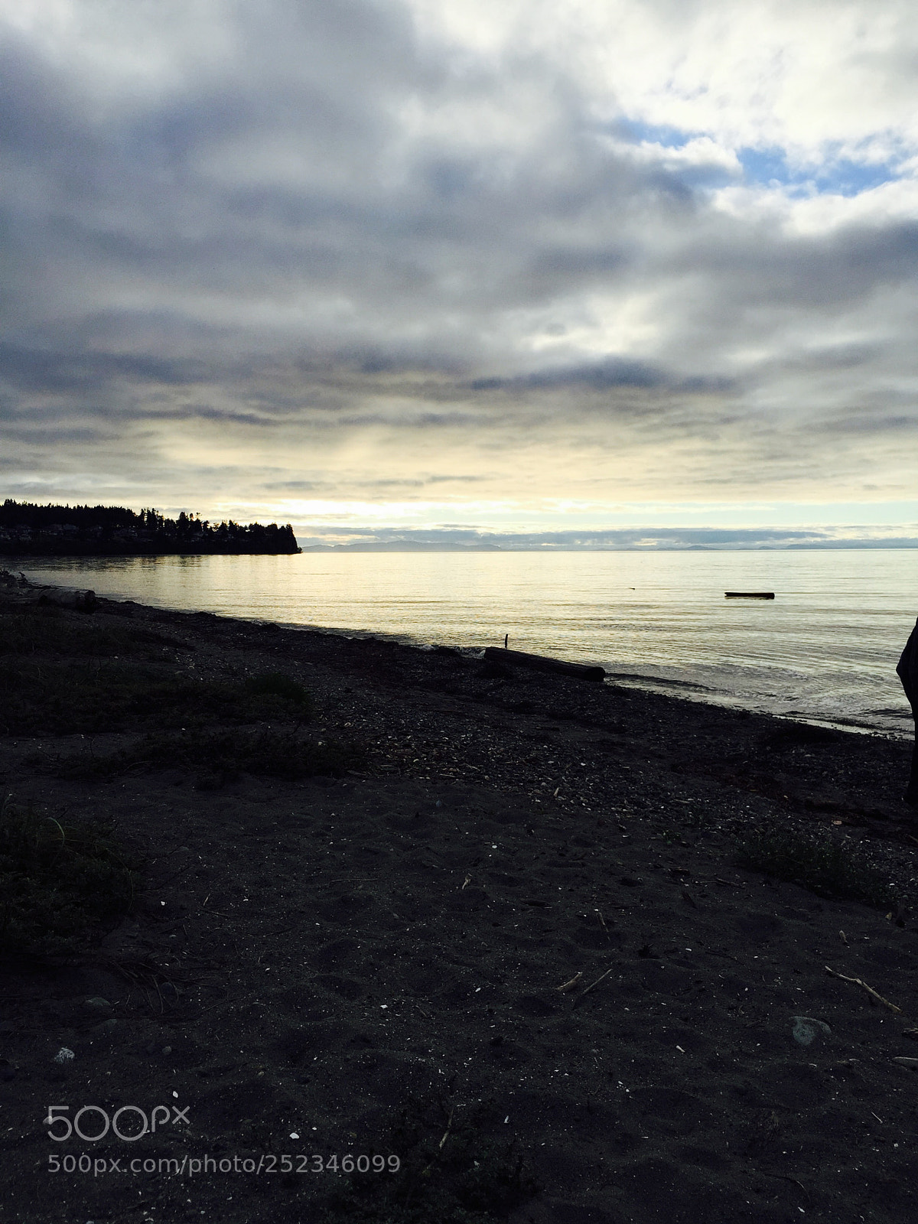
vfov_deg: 61.7
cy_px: 612
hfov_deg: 48.2
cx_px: 459
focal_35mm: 29
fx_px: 1025
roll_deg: -0.3
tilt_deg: -3.9
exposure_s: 1/2825
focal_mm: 4.15
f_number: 2.2
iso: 32
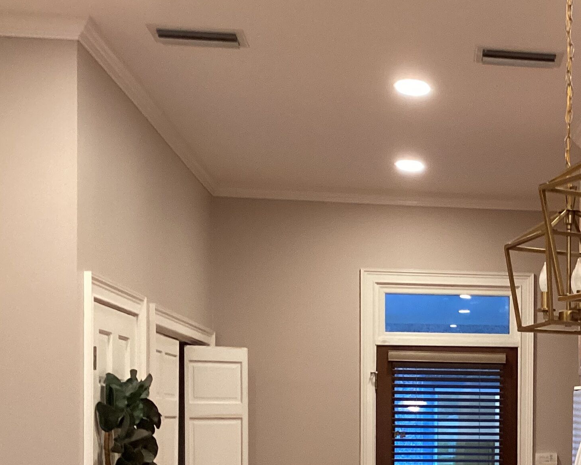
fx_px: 1101
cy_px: 431
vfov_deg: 23.2
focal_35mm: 64
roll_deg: +0.4
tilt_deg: -0.7
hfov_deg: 27.9
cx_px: 575
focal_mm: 3.3
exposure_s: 1/60
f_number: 2.4
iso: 320
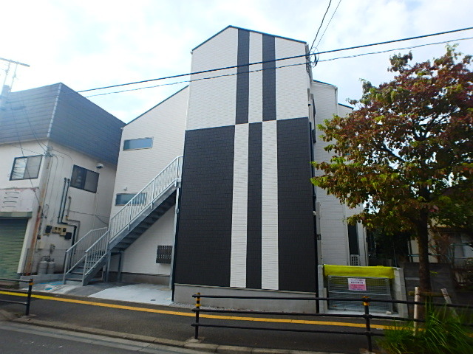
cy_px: 177
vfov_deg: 63.4
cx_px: 236
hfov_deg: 79.0
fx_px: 287
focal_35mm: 21
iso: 125
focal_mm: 3.7
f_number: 3.5
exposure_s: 1/500
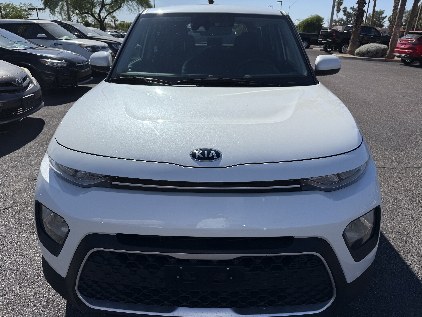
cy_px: 158
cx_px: 211
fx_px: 293
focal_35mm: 24
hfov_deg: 71.6
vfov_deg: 56.8
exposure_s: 1/10309
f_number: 1.78
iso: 80
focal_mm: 6.76
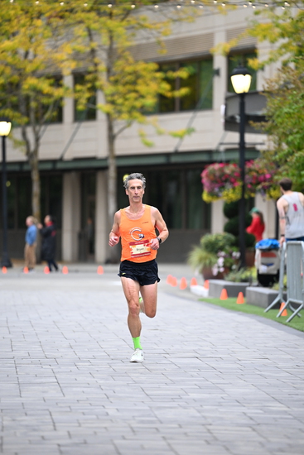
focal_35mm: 200
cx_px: 152
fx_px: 2532
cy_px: 228
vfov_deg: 10.3
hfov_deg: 6.9
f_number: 2.8
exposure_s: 1/800
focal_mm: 200
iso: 1600
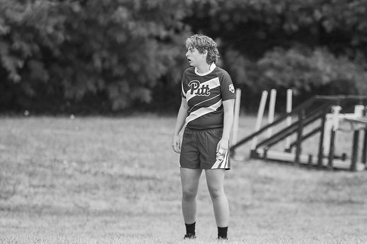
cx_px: 226
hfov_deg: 1.8
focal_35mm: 1123
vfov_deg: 1.2
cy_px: 94
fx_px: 11437
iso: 400
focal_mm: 600
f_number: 6.3
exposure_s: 1/1000
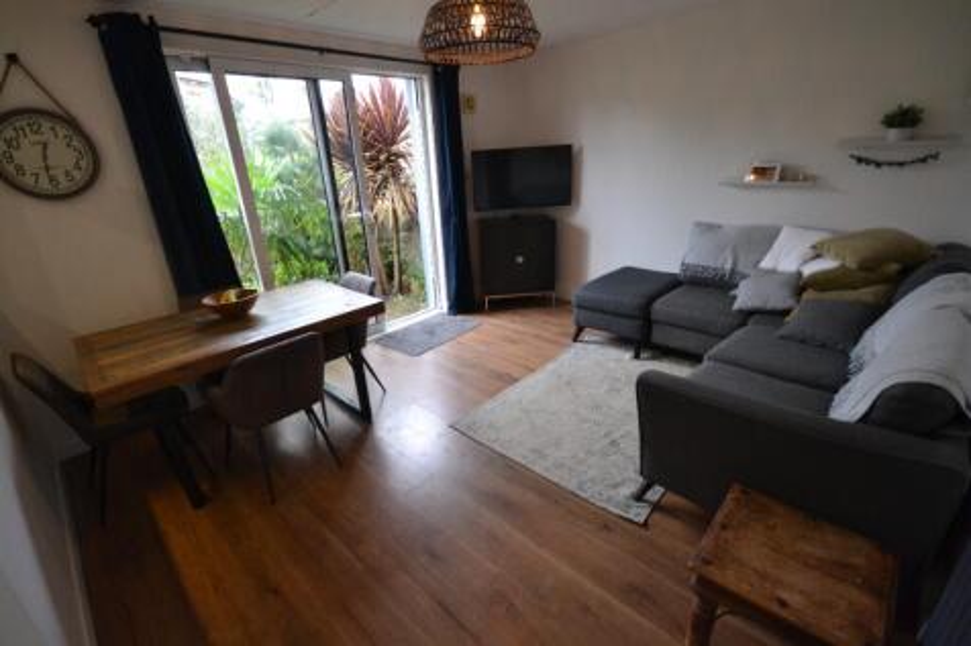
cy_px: 323
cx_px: 486
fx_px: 404
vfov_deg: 77.3
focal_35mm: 15
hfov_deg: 100.4
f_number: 4
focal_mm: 10
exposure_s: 1/60
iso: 900
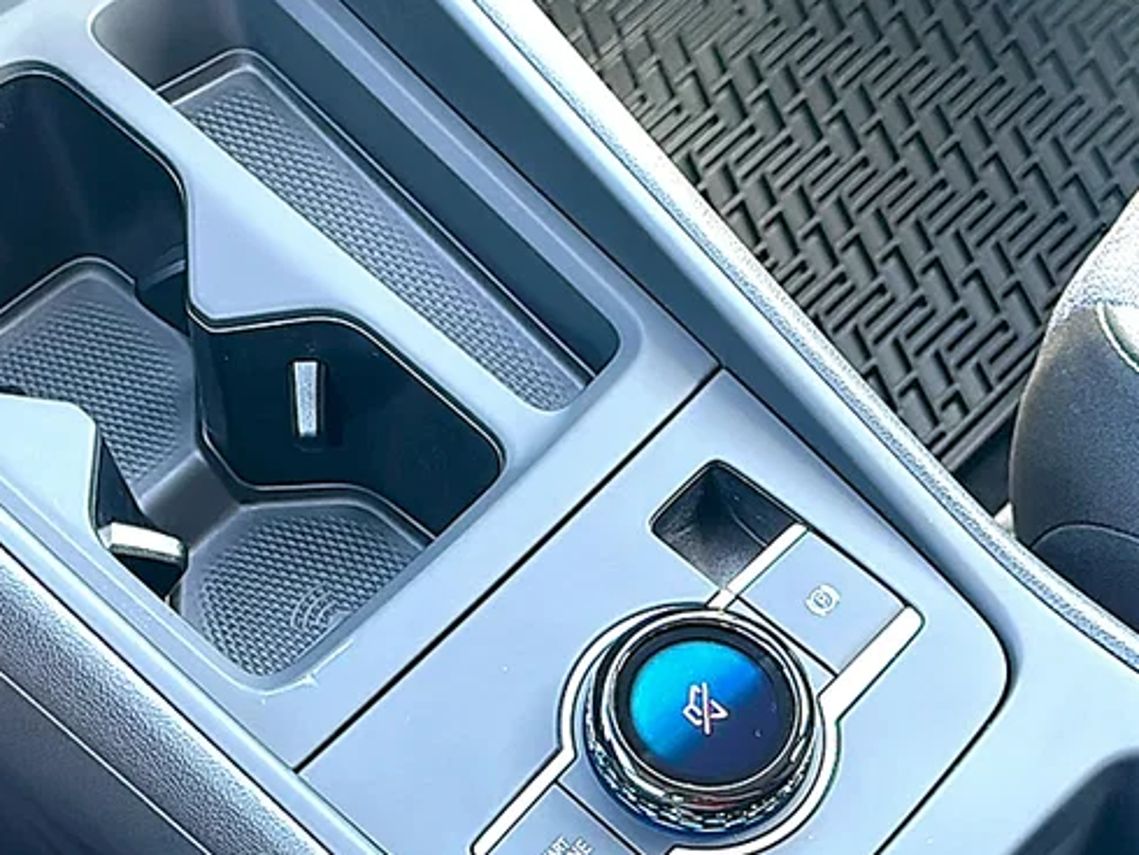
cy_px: 494
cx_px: 391
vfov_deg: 24.4
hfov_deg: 31.9
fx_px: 1975
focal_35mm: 60
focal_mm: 6.86
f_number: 1.78
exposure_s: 1/58
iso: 125
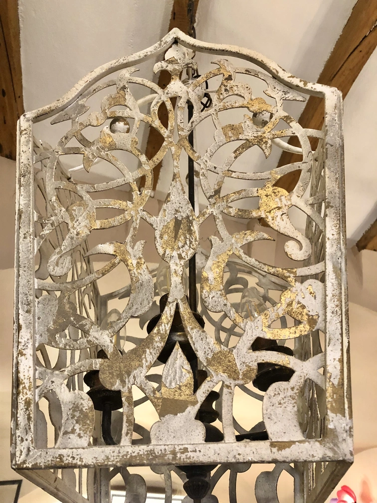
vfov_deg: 63.4
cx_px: 188
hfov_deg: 49.7
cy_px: 252
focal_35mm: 28
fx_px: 407
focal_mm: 4
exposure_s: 1/17
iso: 100
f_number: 1.8
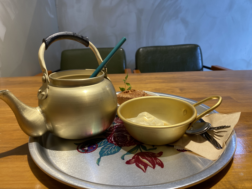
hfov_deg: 67.3
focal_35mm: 26
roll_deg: +1.8
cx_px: 126
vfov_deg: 53.1
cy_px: 94
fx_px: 189
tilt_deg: -17.1
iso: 80
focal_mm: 4.25
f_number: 1.8
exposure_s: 1/60
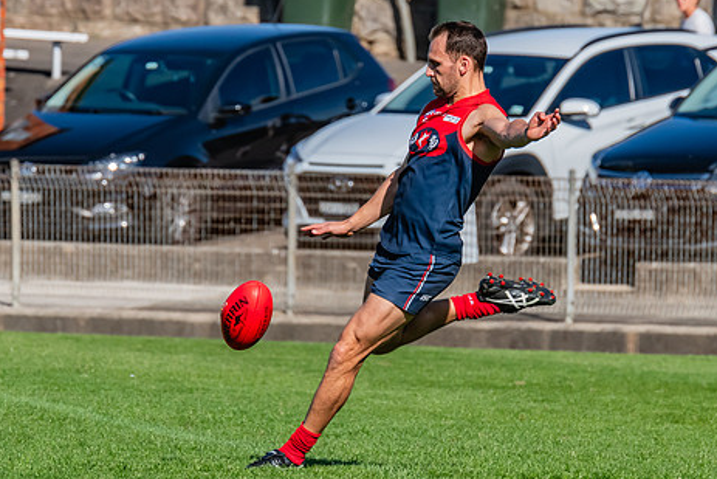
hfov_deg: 2.7
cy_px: 184
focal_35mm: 770
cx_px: 357
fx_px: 15340
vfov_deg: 1.8
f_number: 10
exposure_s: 1/1600
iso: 800
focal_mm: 420
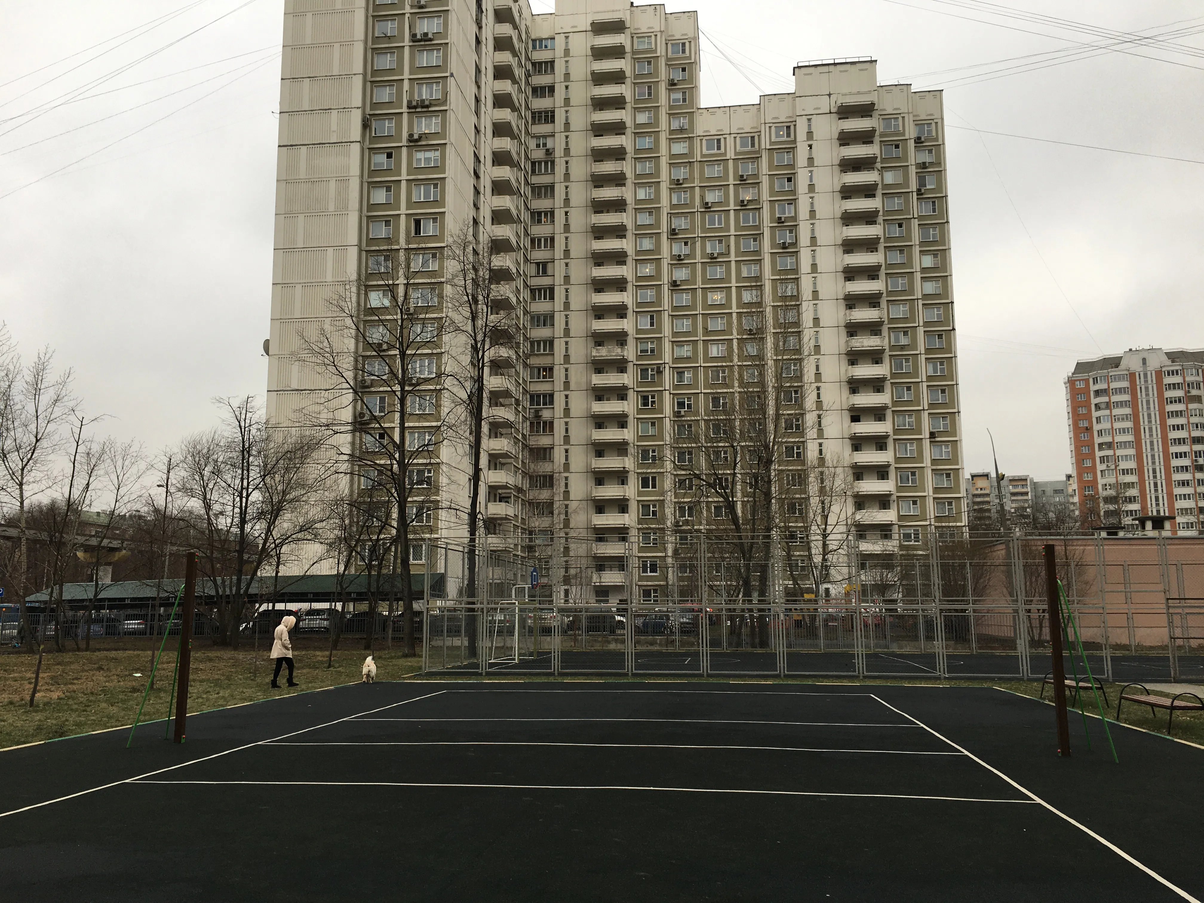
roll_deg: -1.0
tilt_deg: +9.0
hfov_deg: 61.7
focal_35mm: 29
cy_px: 452
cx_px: 602
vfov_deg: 48.2
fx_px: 1009
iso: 25
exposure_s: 1/117
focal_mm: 4.15
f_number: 2.2
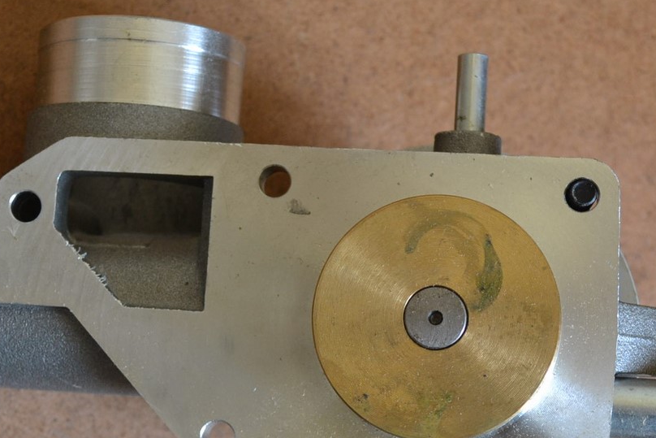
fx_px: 1731
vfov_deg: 14.4
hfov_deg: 21.4
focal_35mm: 95
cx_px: 300
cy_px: 287
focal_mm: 32
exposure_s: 1/15
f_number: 4.8
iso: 640
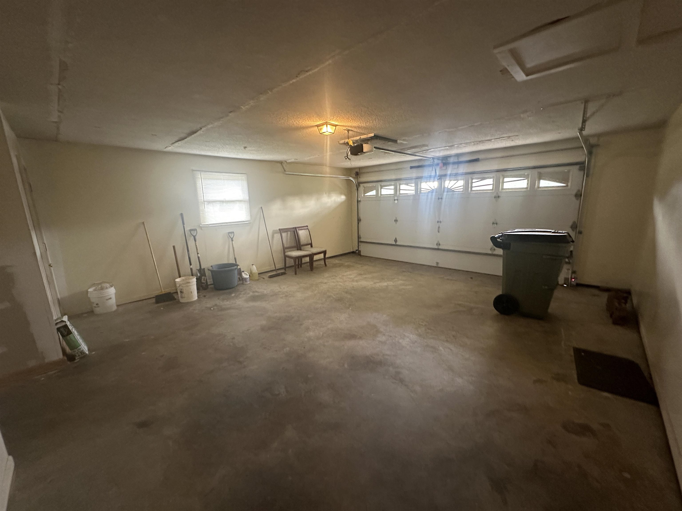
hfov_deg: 102.1
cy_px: 256
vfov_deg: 85.7
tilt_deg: -11.7
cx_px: 341
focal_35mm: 14
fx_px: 276
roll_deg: +1.8
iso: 640
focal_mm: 2.22
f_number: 2.2
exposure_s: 1/60
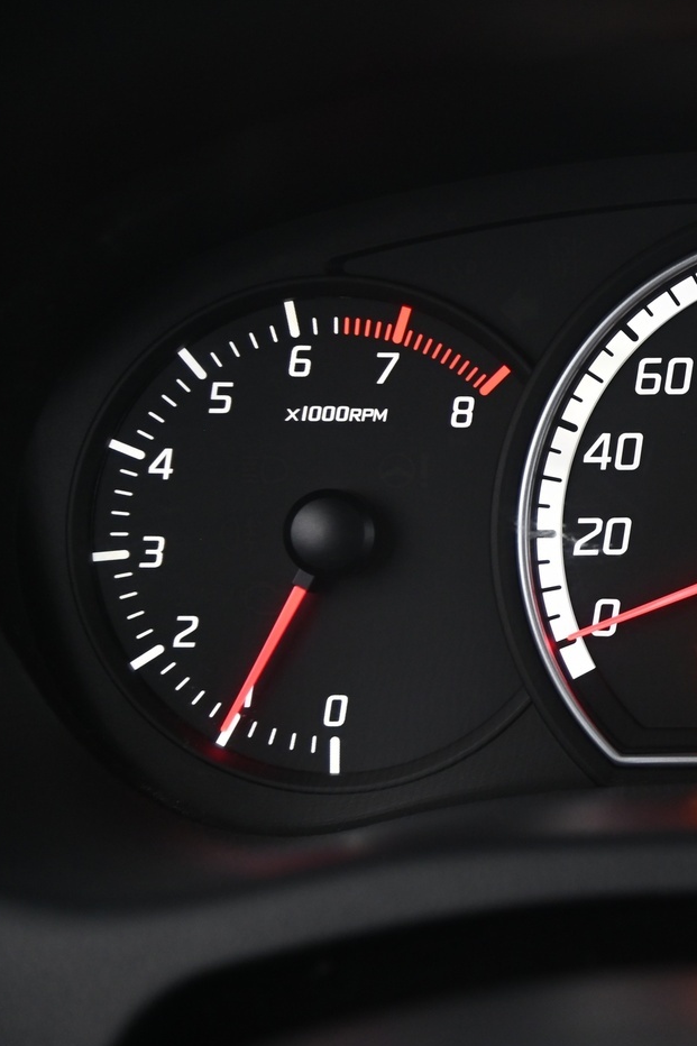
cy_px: 544
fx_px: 2934
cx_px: 863
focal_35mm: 101
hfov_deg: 13.2
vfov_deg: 20.2
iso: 2000
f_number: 4
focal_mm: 58
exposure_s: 1/15
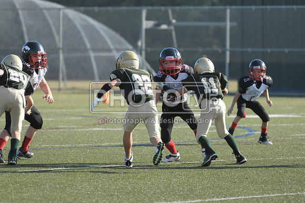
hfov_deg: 6.3
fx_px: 2792
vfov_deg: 4.2
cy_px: 102
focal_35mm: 330
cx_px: 152
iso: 1600
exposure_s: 1/5000
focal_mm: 220
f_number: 4
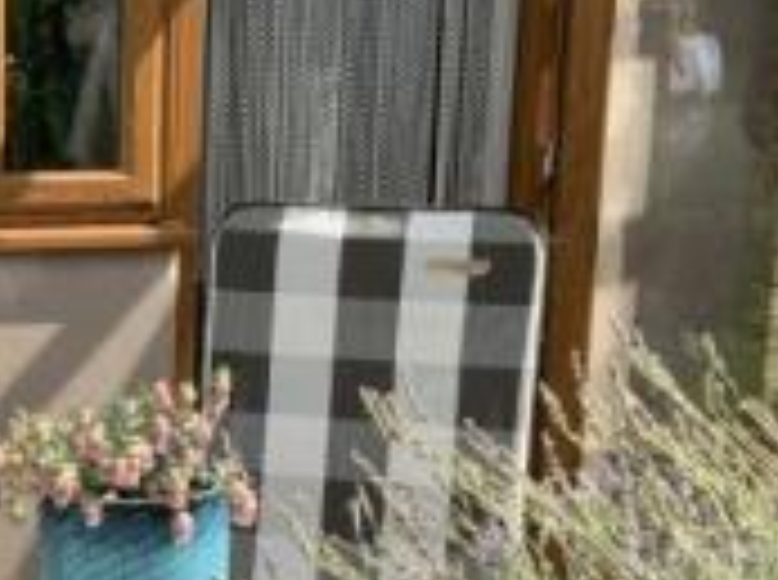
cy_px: 569
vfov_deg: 14.8
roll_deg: -0.2
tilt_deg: -13.8
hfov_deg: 19.7
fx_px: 2198
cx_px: 83
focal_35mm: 98
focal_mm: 3
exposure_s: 1/1015
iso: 16
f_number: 1.8
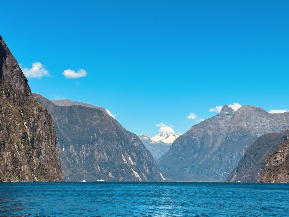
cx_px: 153
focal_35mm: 55
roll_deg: +1.7
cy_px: 113
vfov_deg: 26.5
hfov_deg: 34.9
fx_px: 459
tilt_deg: +8.0
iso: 64
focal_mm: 6.86
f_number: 1.78
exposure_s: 1/5263
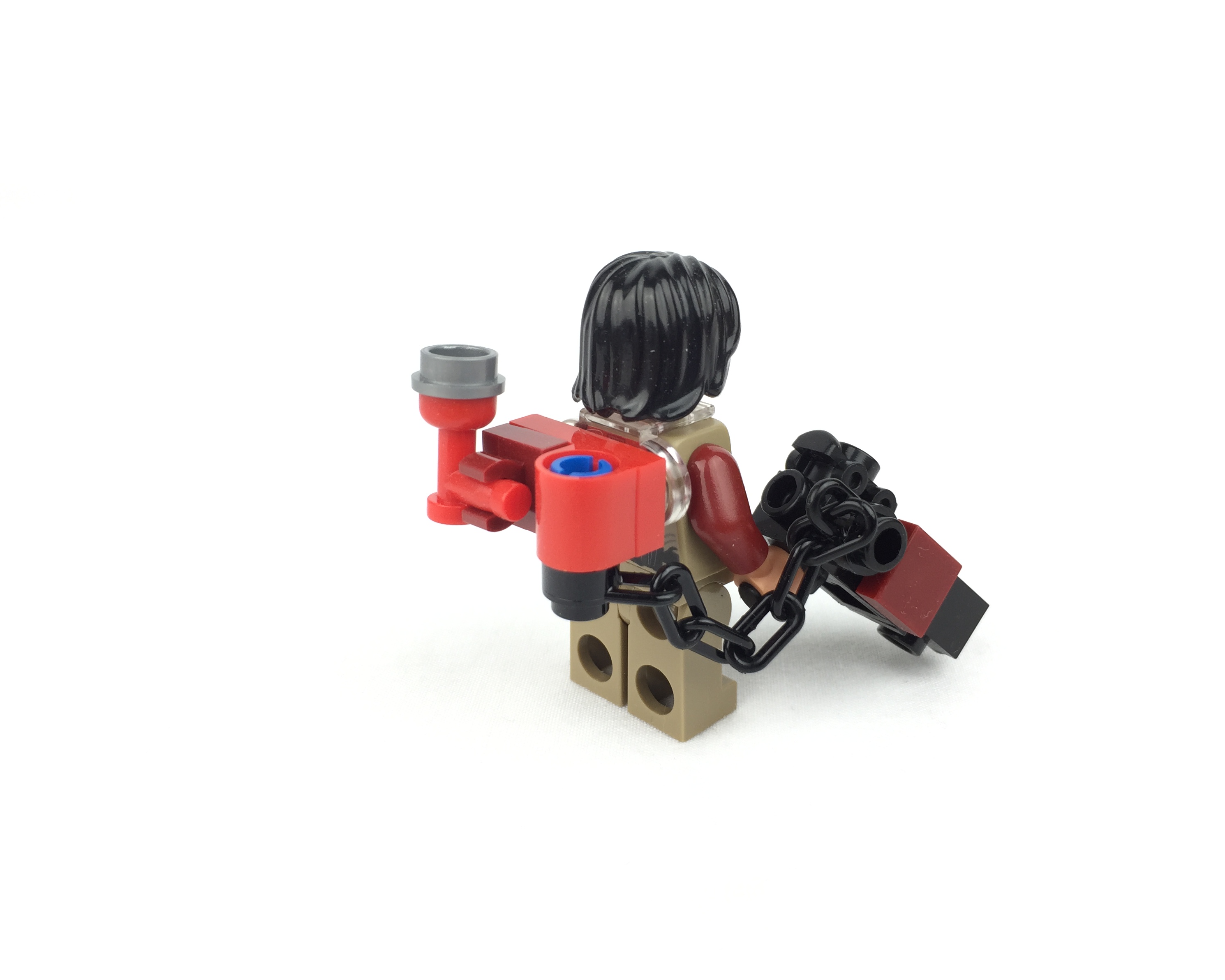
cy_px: 483
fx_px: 1124
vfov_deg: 47.1
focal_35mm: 31
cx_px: 623
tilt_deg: -21.8
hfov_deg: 57.2
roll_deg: -0.1
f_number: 2.2
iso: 32
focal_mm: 4.15
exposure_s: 1/60
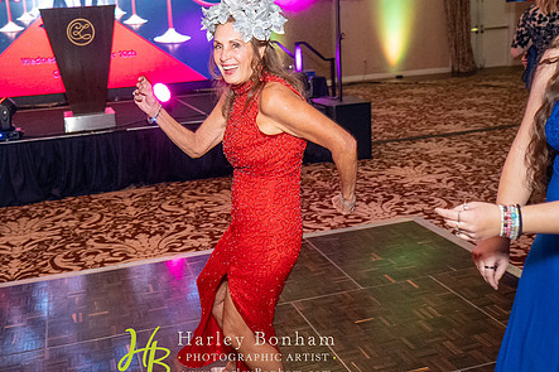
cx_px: 228
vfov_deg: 34.9
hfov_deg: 50.4
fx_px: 590
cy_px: 143
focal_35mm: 38
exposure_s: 1/60
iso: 3200
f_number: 4
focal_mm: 29
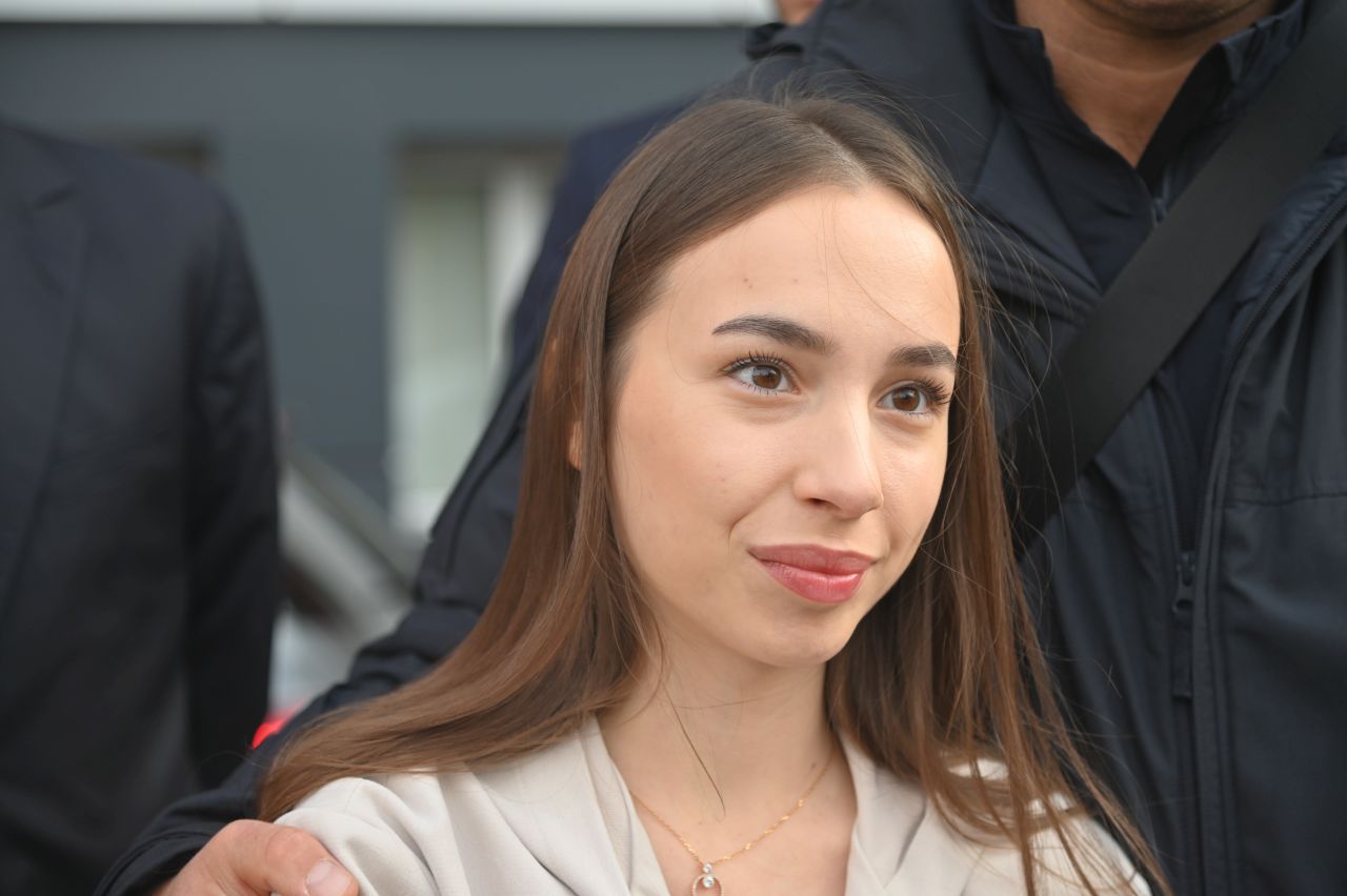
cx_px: 674
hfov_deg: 24.8
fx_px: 3066
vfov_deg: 16.6
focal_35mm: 82
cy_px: 448
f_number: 4
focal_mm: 82
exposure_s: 1/320
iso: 250
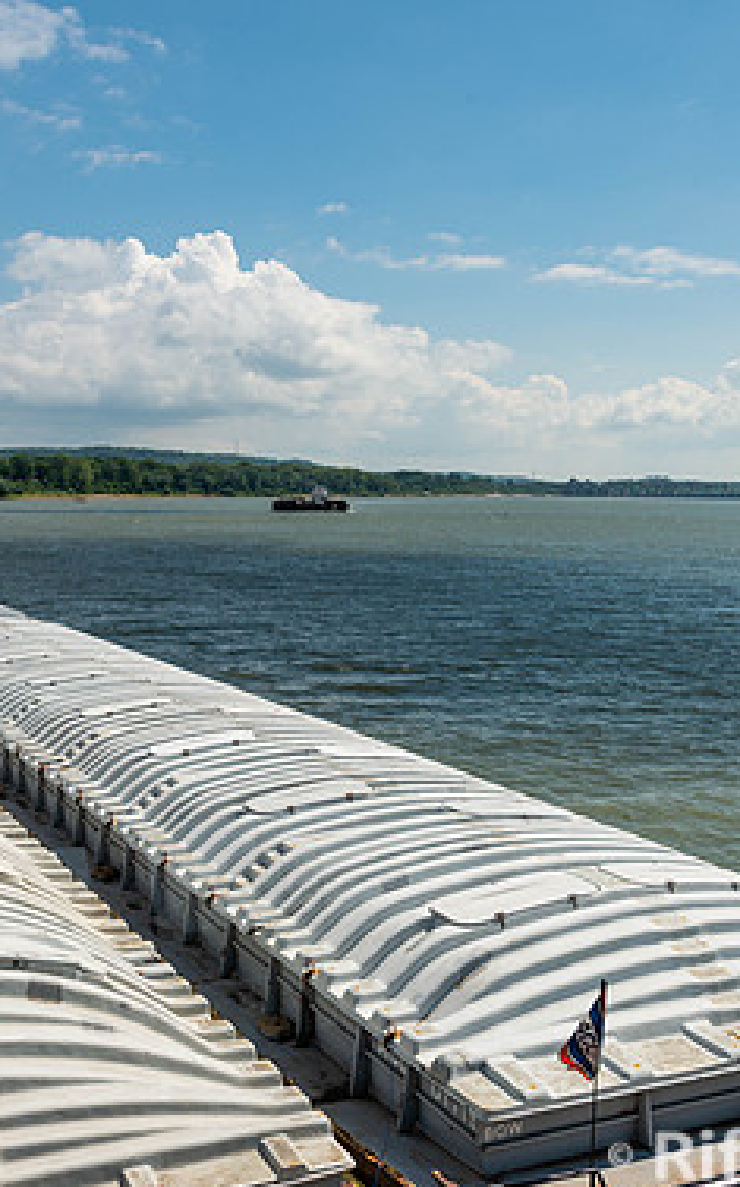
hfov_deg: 28.5
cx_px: 397
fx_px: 1455
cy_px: 603
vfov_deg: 44.4
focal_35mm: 45
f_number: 10
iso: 100
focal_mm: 28
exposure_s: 1/320
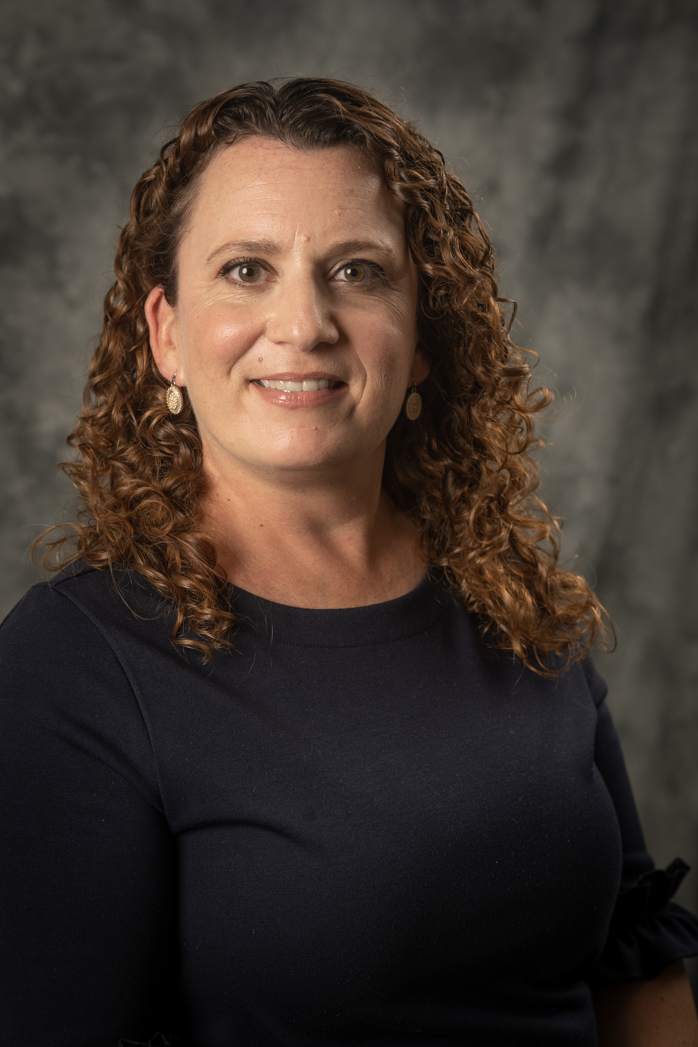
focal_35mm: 85
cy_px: 524
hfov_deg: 16.1
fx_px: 2472
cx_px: 349
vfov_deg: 23.9
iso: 200
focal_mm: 85
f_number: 5.6
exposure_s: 1/125
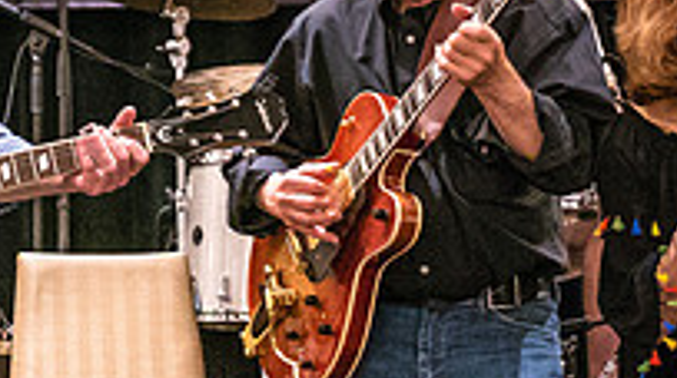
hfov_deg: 10.3
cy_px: 167
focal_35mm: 209
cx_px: 421
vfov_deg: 5.8
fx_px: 3746
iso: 8000
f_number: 5.6
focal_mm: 70
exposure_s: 1/160
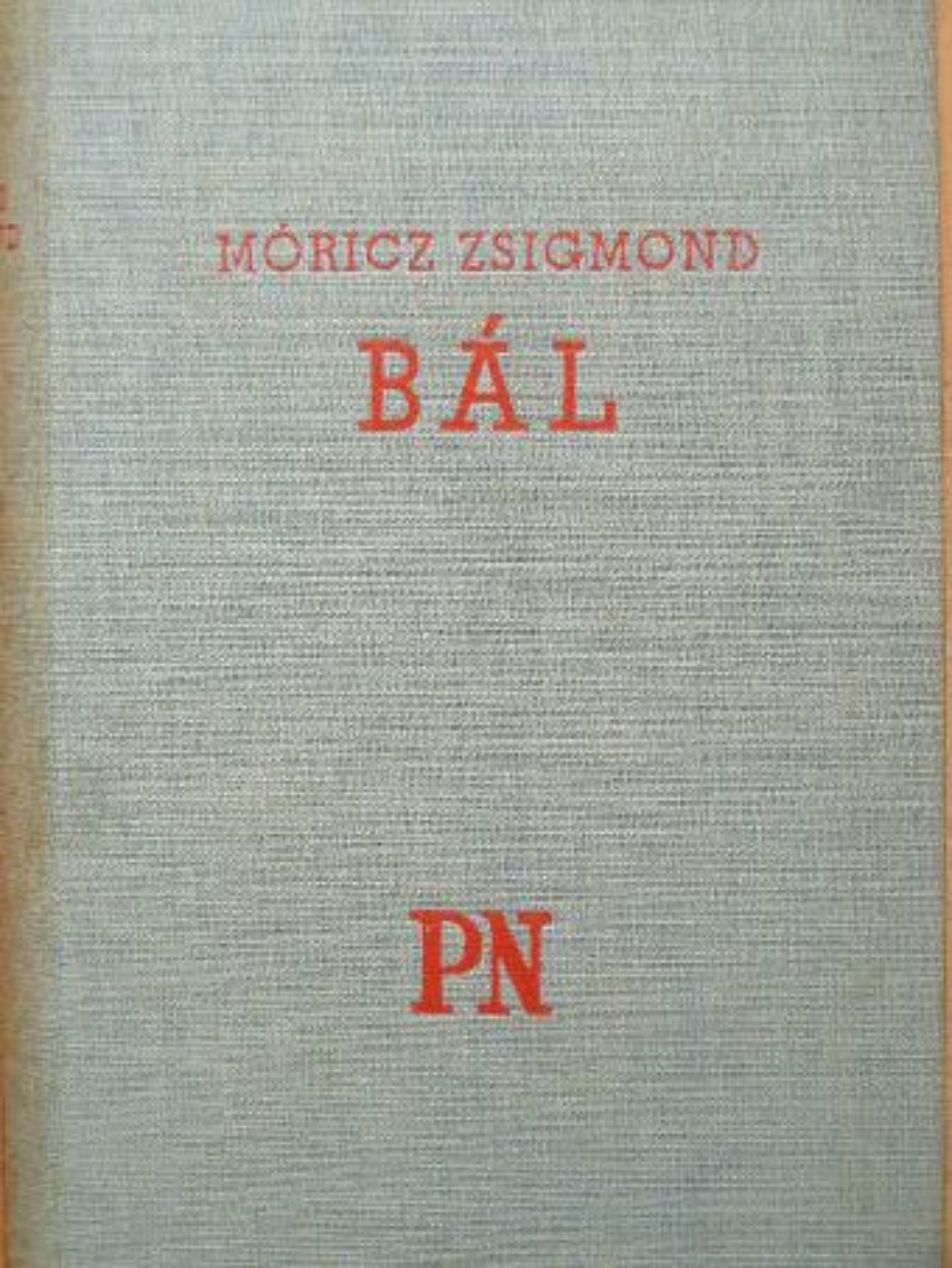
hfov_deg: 14.9
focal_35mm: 99
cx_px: 476
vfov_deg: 19.8
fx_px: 3629
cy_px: 634
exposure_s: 1/57.7
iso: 200
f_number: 3.5
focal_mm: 16.5
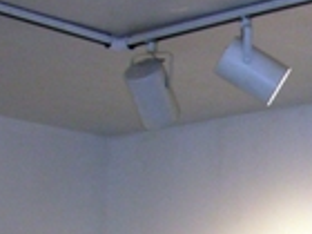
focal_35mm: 136
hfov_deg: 13.7
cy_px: 407
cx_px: 450
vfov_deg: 10.3
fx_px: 1226
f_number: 3.5
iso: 200
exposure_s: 1/10.4
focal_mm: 6.3
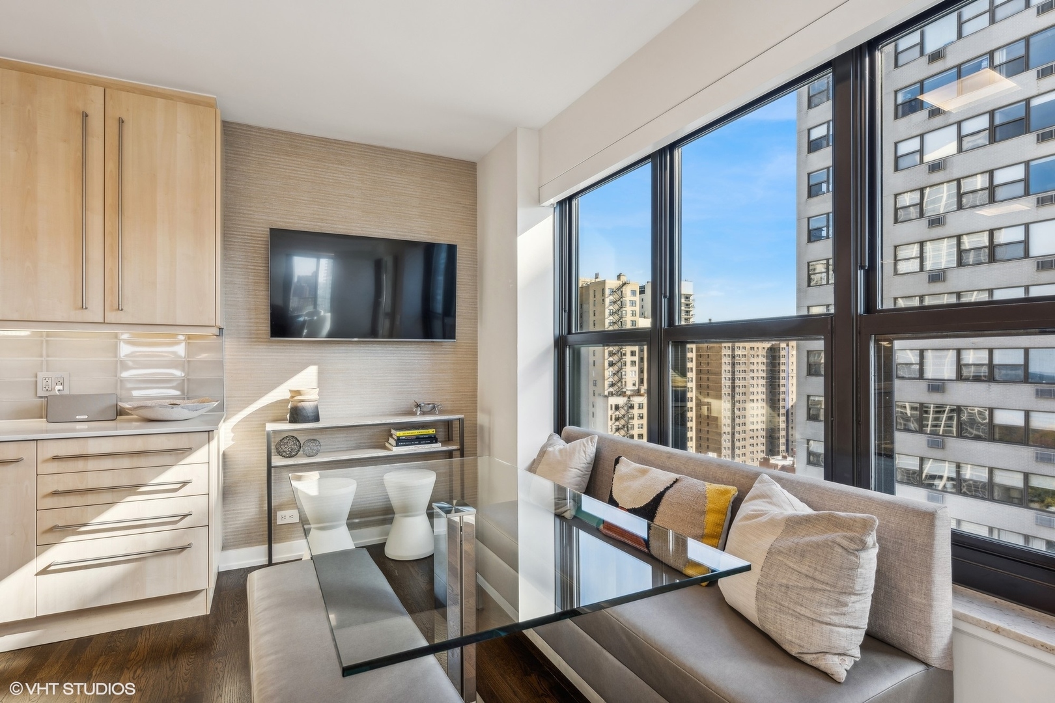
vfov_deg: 68.9
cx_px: 528
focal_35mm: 18
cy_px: 352
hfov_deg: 91.6
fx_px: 513
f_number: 9.5
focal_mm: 17.5
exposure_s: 1/8
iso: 200
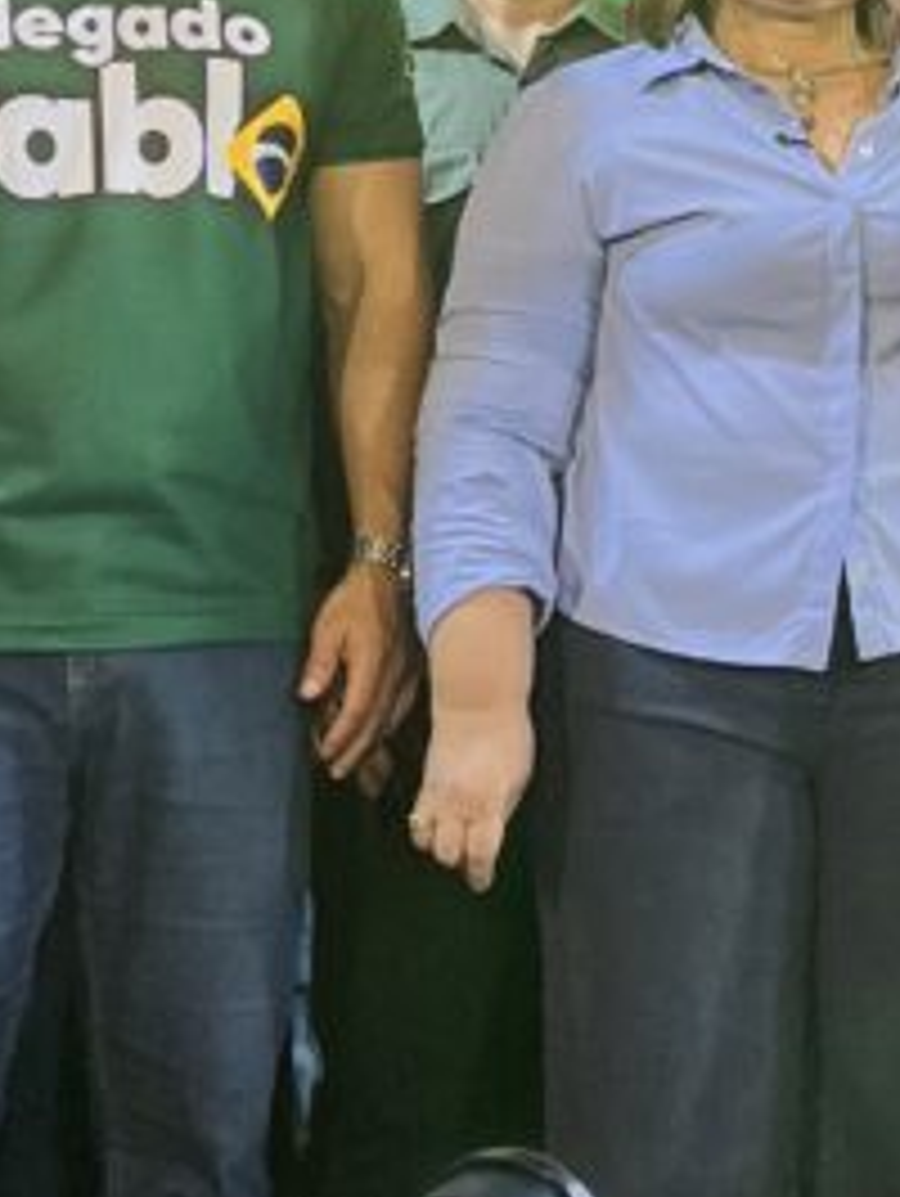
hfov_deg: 13.9
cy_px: 261
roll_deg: +2.2
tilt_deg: +8.7
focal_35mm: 100
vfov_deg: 19.4
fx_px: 3461
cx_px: 1354
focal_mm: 5.1
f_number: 1.6
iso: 80
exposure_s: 1/120
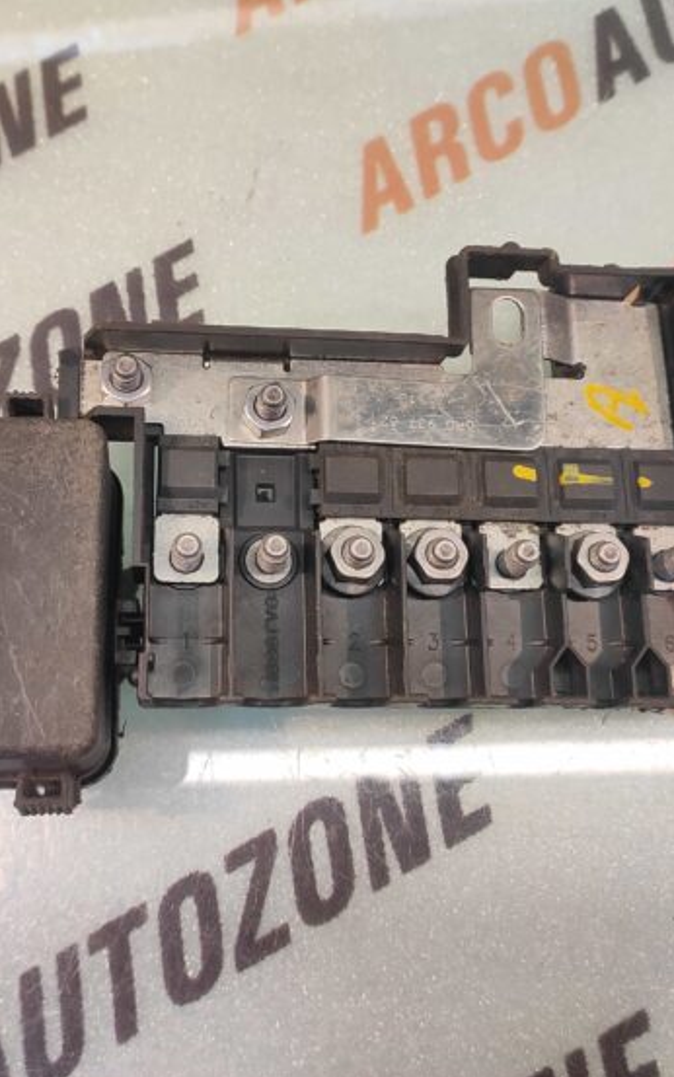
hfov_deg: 49.1
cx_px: 277
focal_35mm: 25
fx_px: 734
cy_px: 525
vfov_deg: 72.5
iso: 169
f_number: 1.79
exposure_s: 1/33
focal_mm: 4.74
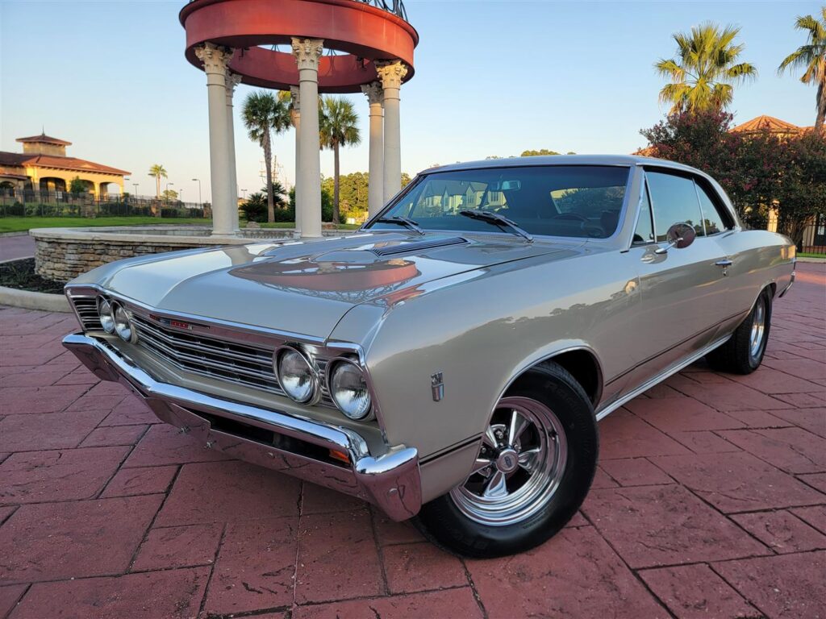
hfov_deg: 71.6
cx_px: 413
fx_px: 573
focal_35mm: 24
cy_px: 310
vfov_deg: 56.8
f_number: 1.8
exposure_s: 1/214
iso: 16
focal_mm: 6.7
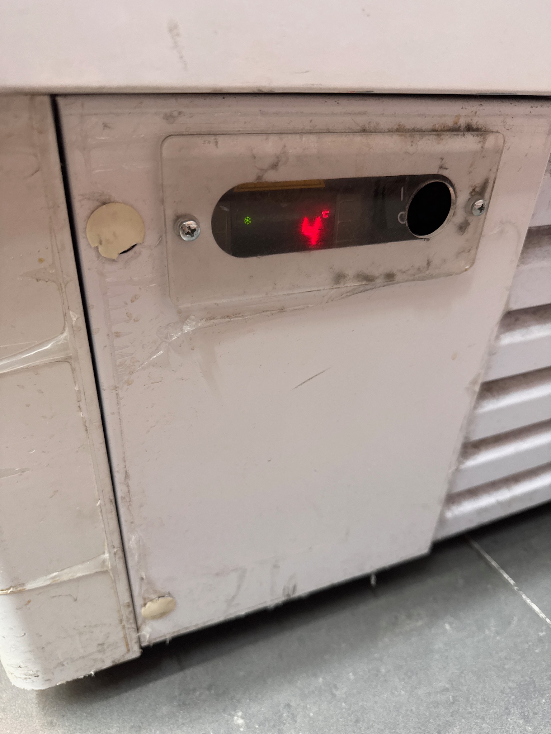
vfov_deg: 71.6
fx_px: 509
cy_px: 367
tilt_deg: -30.2
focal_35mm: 24
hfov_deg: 56.8
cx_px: 276
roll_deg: -1.3
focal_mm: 6.76
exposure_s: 1/50
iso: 250
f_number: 1.78
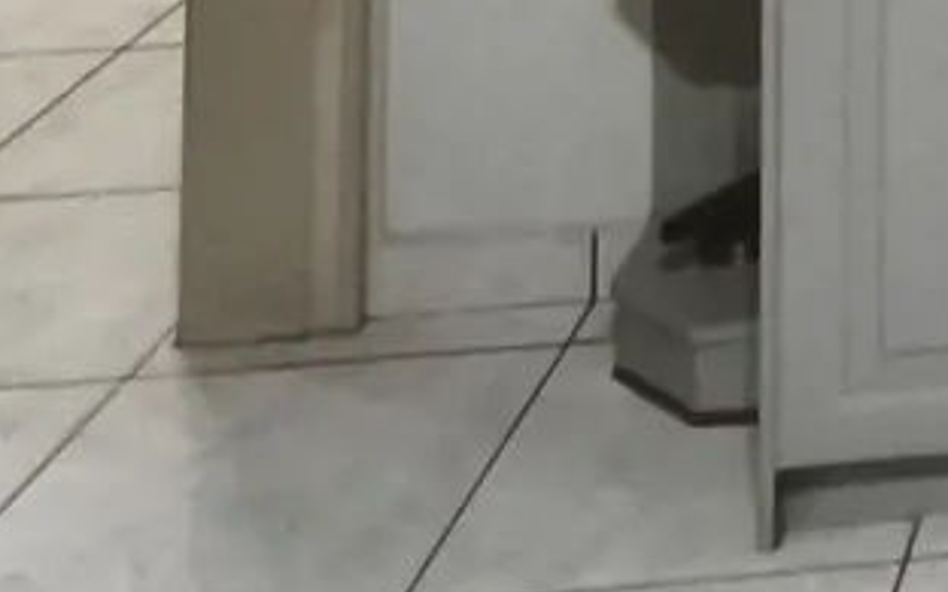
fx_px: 2532
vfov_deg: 10.1
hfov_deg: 17.1
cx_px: 1738
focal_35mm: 98
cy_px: -1145
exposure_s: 1/33.3
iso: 500
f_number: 2.2
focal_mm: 1.91
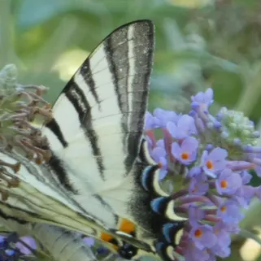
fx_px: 11081
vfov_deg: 1.3
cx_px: 88
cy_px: 185
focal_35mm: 1299
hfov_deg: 1.3
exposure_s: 1/100
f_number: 5.6
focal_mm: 132.1
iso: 200
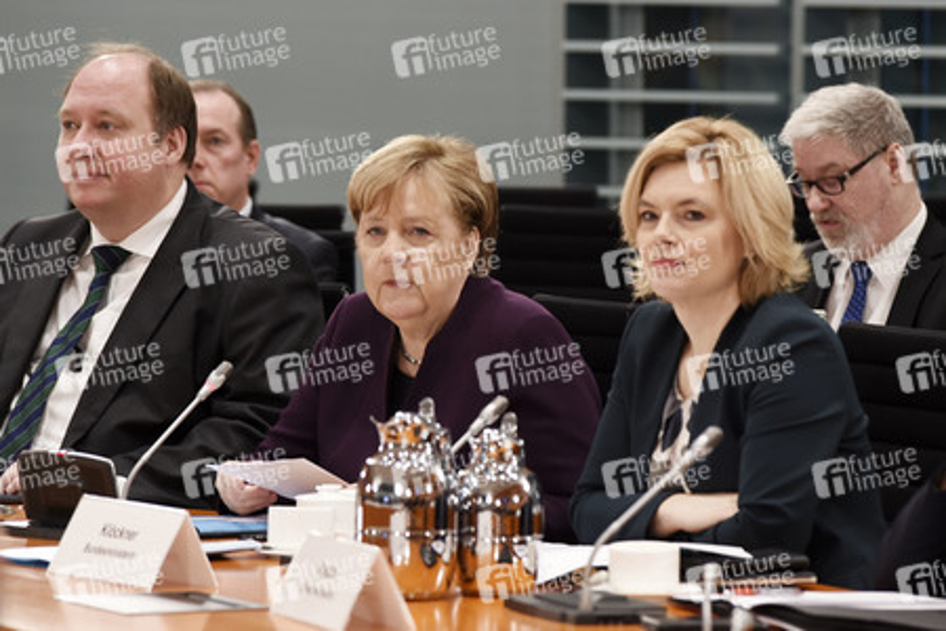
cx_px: 473
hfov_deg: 10.3
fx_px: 5255
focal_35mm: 200
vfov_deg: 6.9
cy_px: 316
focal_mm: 200
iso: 2000
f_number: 5.6
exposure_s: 1/125
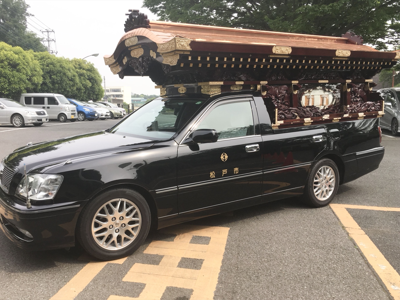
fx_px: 335
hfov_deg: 61.7
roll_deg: -0.7
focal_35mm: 29
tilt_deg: -7.4
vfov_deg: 48.2
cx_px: 200
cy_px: 150
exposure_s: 1/663
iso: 25
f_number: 2.2
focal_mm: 4.15
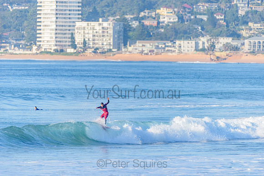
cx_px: 132
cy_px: 88
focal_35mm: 500
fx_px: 3667
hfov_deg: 4.1
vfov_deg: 2.8
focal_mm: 500
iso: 280
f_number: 5.6
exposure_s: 1/2000
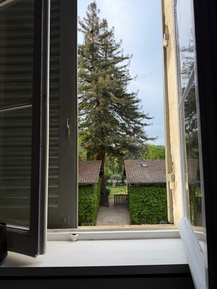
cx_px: 108
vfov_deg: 71.6
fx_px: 201
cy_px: 144
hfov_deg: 56.8
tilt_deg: +4.7
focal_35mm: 24
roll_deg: +1.1
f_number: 1.78
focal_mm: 6.76
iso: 100
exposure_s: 1/1106
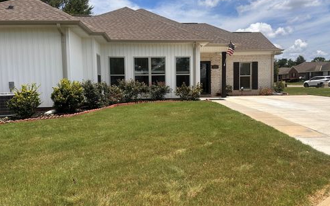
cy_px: 95
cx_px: 167
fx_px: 234
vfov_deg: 47.6
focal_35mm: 26
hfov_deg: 70.4
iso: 80
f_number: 1.78
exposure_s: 1/5263
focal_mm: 6.86
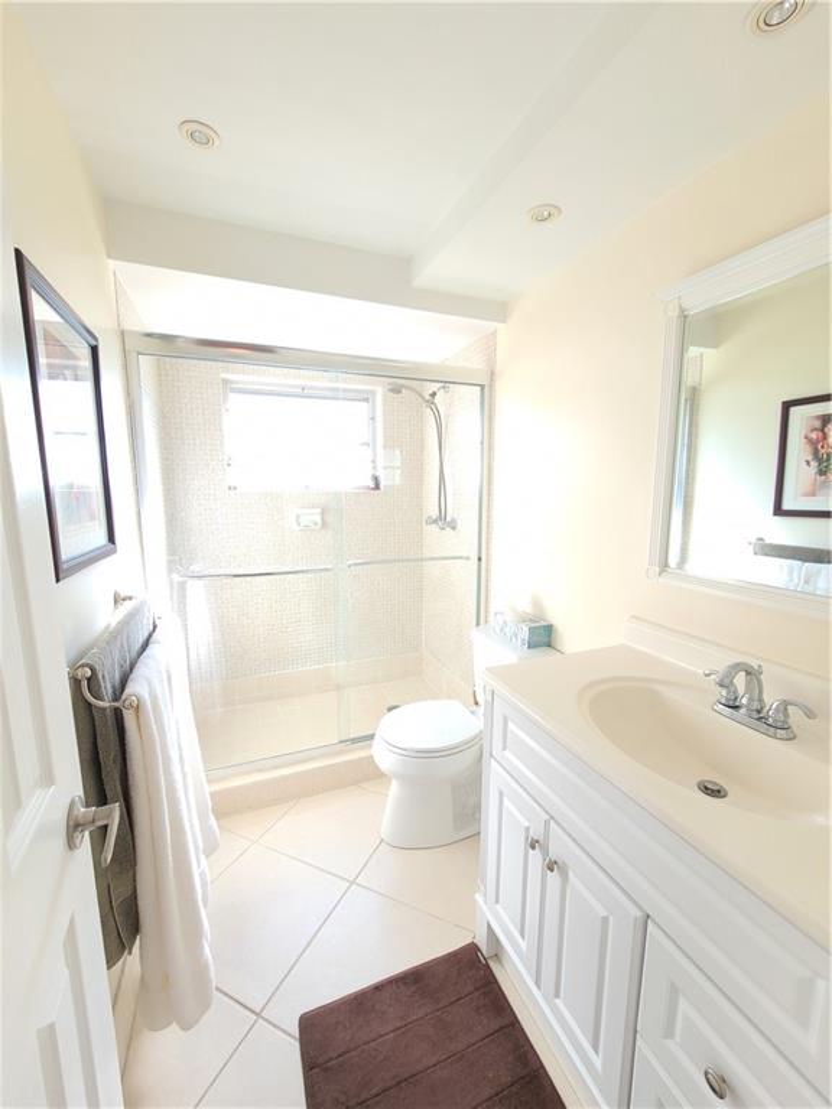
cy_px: 554
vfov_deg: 106.2
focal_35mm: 13
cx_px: 416
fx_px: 417
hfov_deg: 89.9
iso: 160
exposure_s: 1/59
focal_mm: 2.2
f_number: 2.2
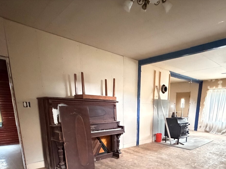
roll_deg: -1.0
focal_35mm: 24
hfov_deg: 70.4
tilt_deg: -13.9
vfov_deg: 51.8
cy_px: 144
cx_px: 142
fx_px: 157
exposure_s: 1/24
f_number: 2.2
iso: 3200
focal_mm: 2.22
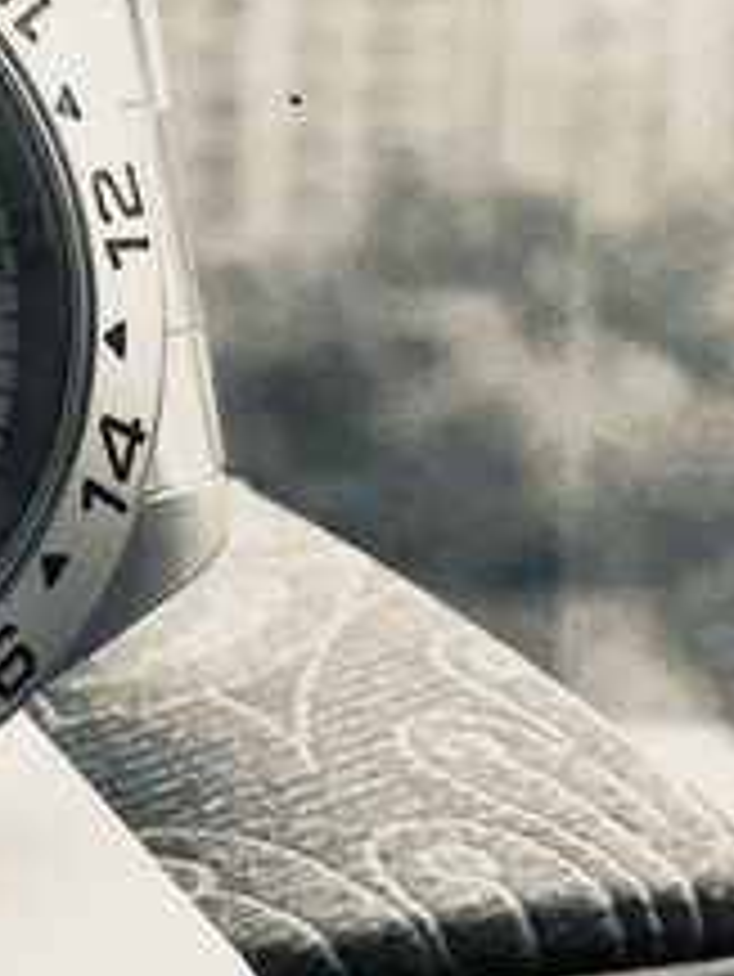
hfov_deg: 13.0
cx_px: -432
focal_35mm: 107
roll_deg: +1.7
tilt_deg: -12.5
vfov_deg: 18.3
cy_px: 342
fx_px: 3022
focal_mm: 4.15
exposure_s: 1/100
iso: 50
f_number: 2.2
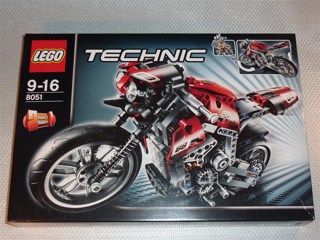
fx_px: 481
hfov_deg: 36.8
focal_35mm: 52
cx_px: 160
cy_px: 120
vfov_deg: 28.0
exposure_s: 1/30
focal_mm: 8.5
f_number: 3.8
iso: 100
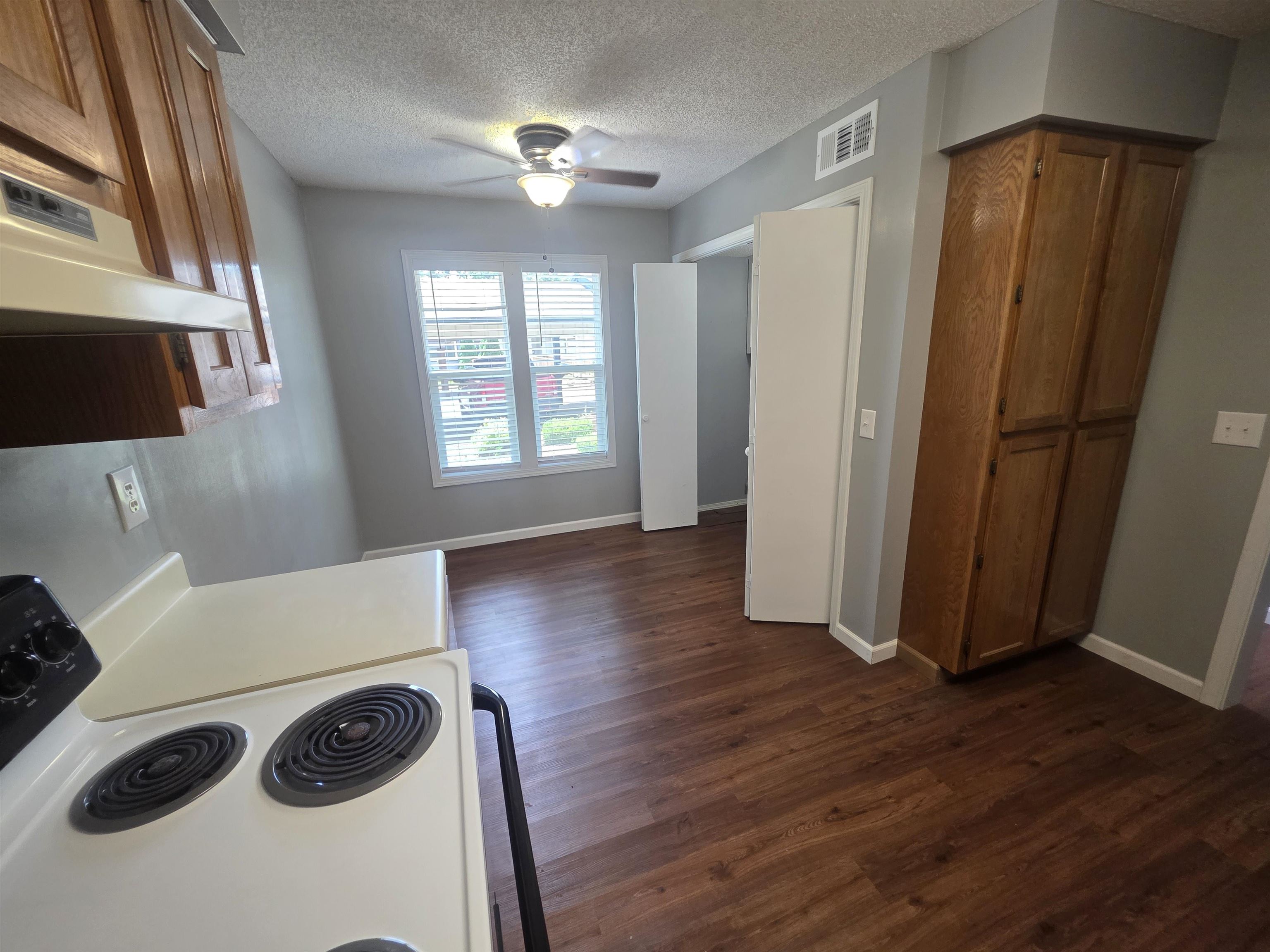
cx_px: 635
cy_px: 476
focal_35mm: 13
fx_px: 477
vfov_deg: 89.9
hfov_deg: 106.2
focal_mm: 2.2
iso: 200
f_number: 1.9
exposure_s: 1/120
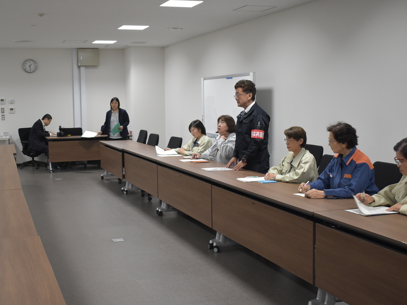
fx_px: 548
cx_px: 166
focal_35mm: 47
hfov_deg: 40.6
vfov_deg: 31.1
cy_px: 154
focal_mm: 25
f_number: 4
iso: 1600
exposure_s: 1/200
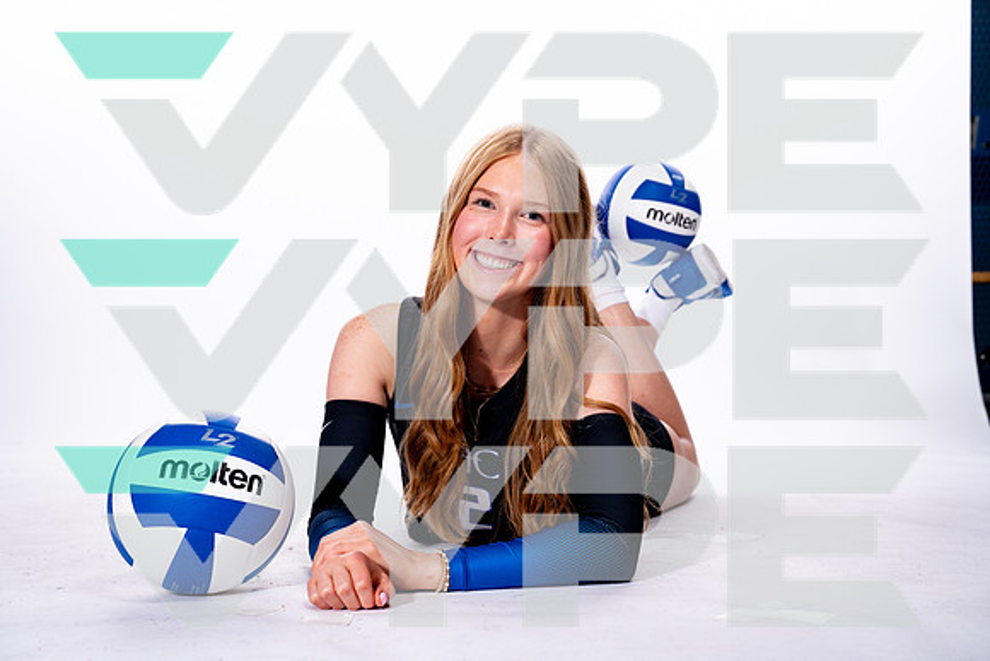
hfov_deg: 33.9
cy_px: 330
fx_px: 1623
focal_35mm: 59
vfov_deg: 23.0
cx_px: 495
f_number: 5.6
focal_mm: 59
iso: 400
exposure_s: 1/250
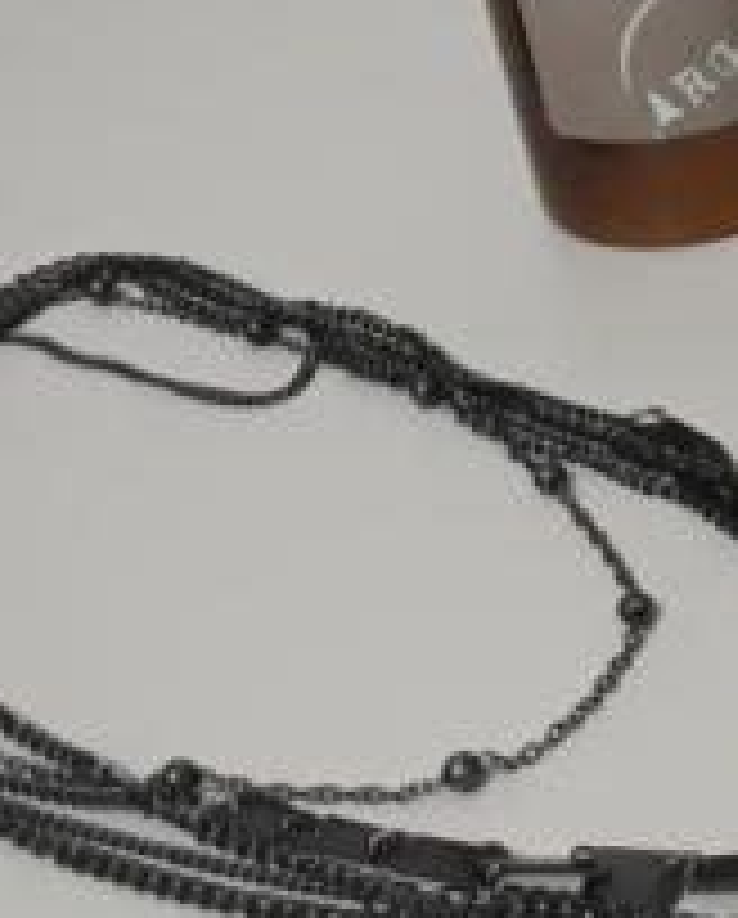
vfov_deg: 21.3
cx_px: 1336
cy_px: 266
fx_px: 2423
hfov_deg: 15.0
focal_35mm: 89
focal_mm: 3.71
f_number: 1.7
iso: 500
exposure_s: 1/25
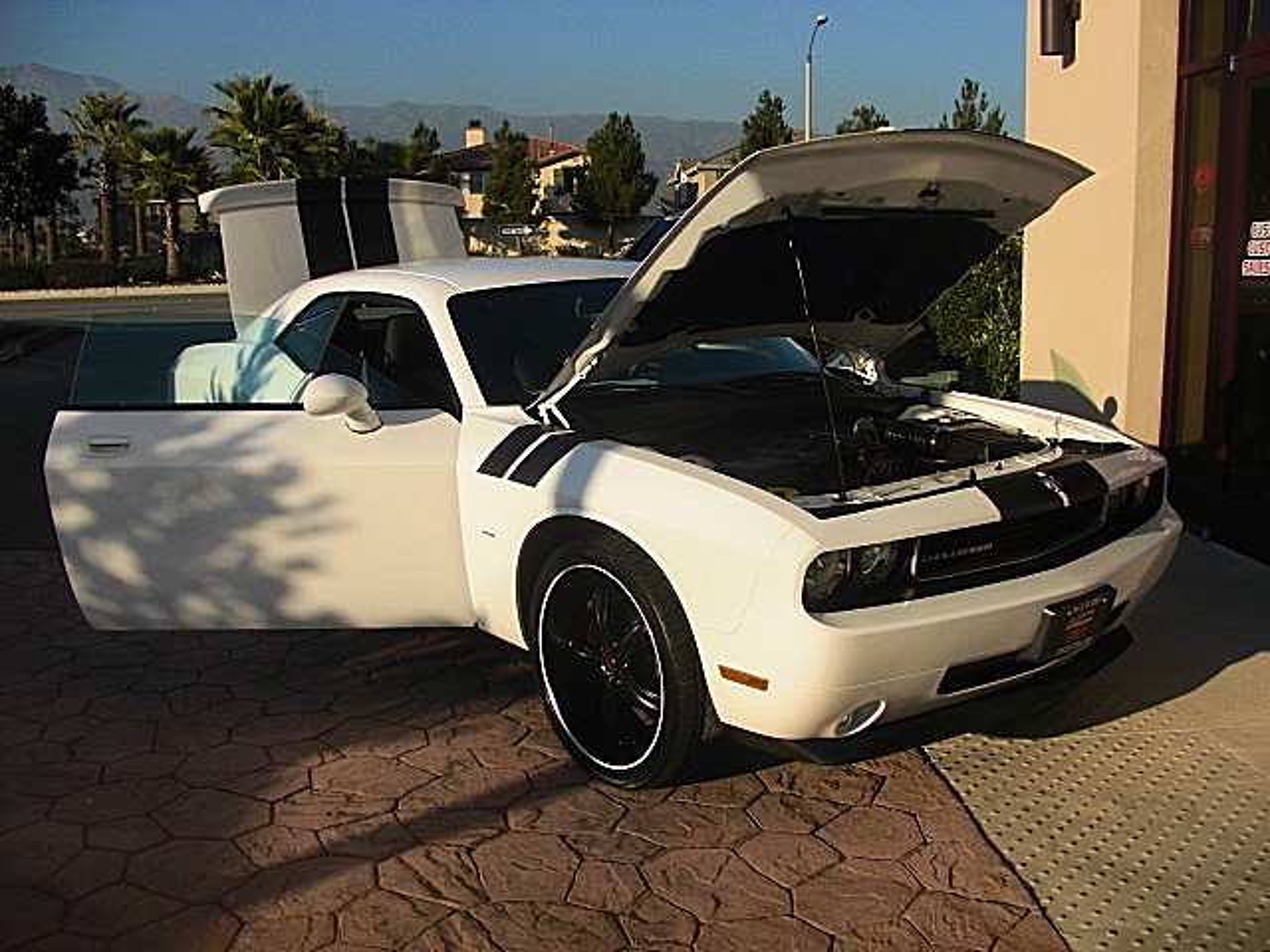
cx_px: 635
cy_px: 476
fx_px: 1321
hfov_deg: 51.4
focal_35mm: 36
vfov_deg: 39.7
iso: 50
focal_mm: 6.3
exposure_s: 1/200
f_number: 7.9
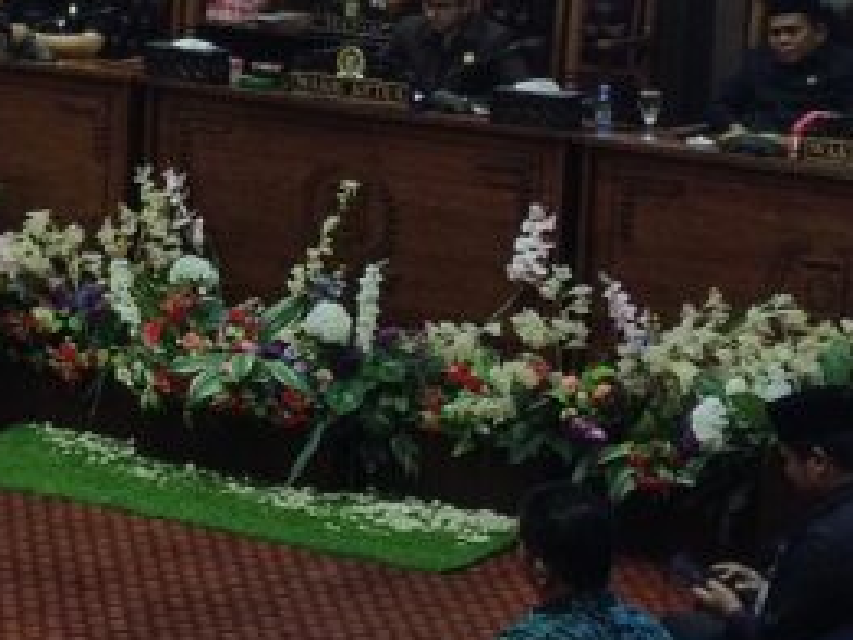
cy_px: -3
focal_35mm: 147
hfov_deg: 13.1
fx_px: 3624
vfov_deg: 10.0
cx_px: -134
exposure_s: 1/50
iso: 935
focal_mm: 4.84
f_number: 1.79
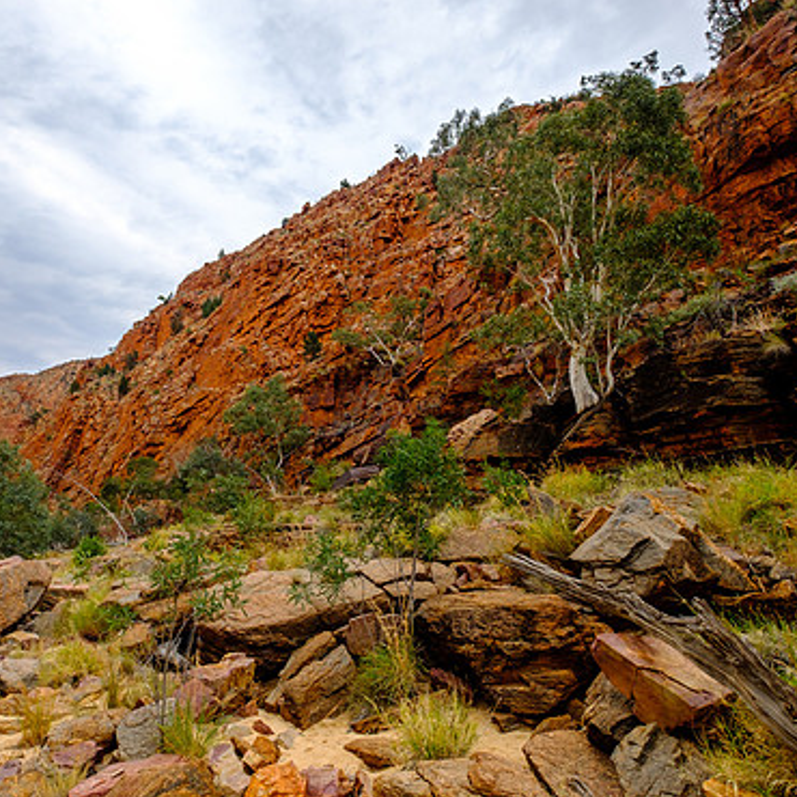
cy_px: 413
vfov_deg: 74.8
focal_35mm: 20
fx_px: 521
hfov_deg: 74.5
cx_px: 349
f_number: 8
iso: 200
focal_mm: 10
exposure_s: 1/110
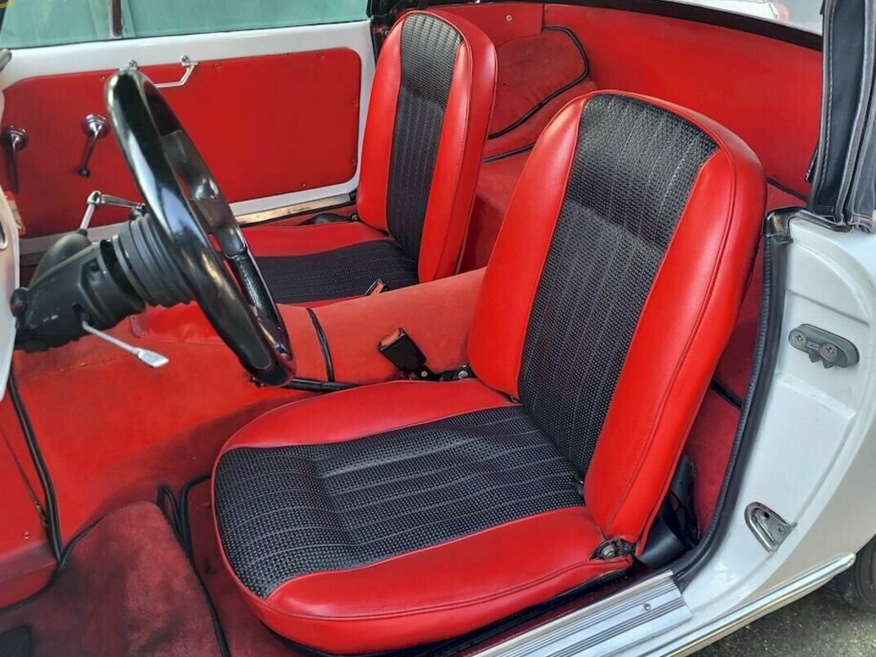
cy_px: 318
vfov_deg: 48.2
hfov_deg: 61.6
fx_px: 734
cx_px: 450
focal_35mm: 29
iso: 80
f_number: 1.8
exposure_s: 1/100
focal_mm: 5.4
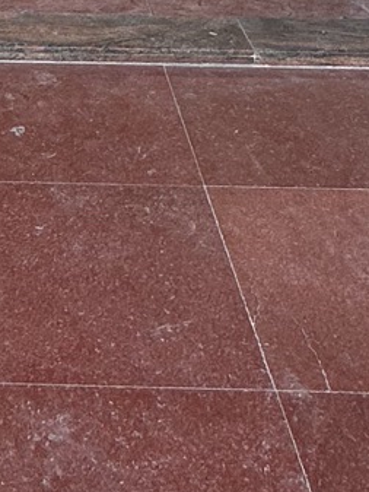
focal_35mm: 83
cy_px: -577
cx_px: -36
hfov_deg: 17.2
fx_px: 1179
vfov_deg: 16.1
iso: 50
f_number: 2.2
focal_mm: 2.22
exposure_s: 1/99
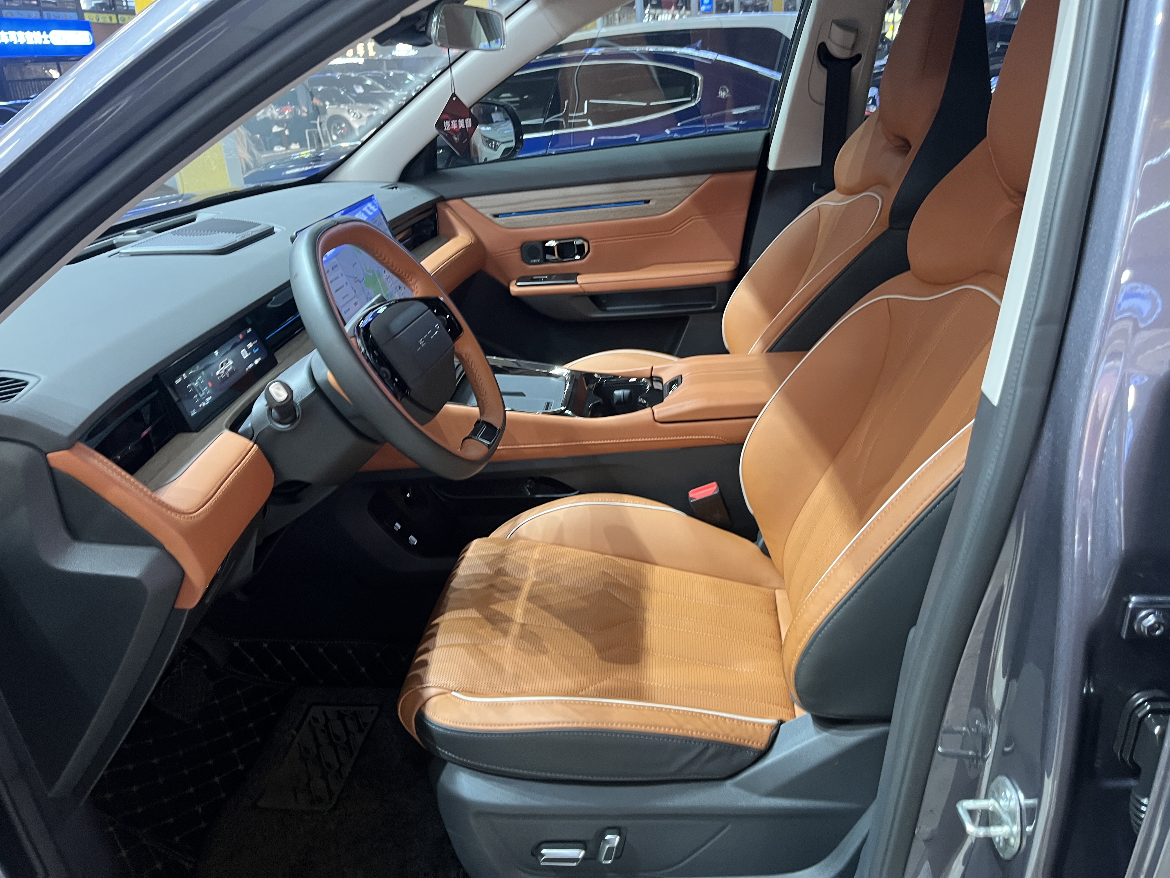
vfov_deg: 53.1
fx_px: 879
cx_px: 585
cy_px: 439
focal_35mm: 26
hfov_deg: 67.3
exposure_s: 1/51
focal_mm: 5.1
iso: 200
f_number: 1.6
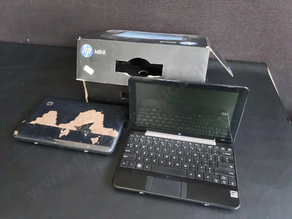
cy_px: 110
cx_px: 146
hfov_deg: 65.3
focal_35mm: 27
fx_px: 228
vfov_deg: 51.4
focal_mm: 2.87
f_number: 2
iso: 400
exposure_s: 1/100
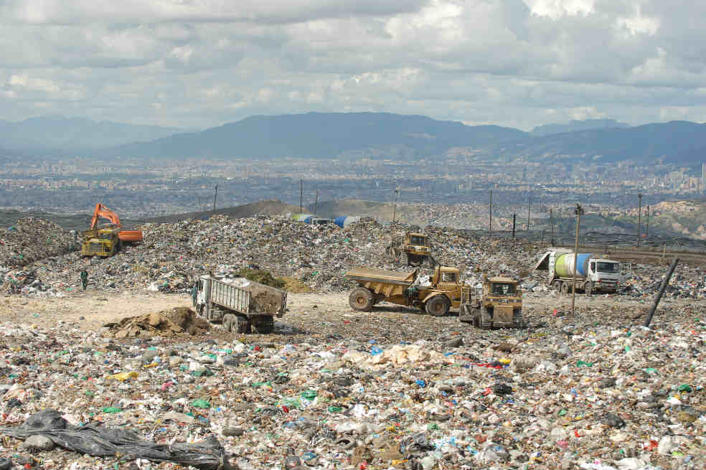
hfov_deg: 15.9
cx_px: 353
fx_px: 2528
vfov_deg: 10.6
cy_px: 235
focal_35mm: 129
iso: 125
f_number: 6.3
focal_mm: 86
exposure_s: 1/800
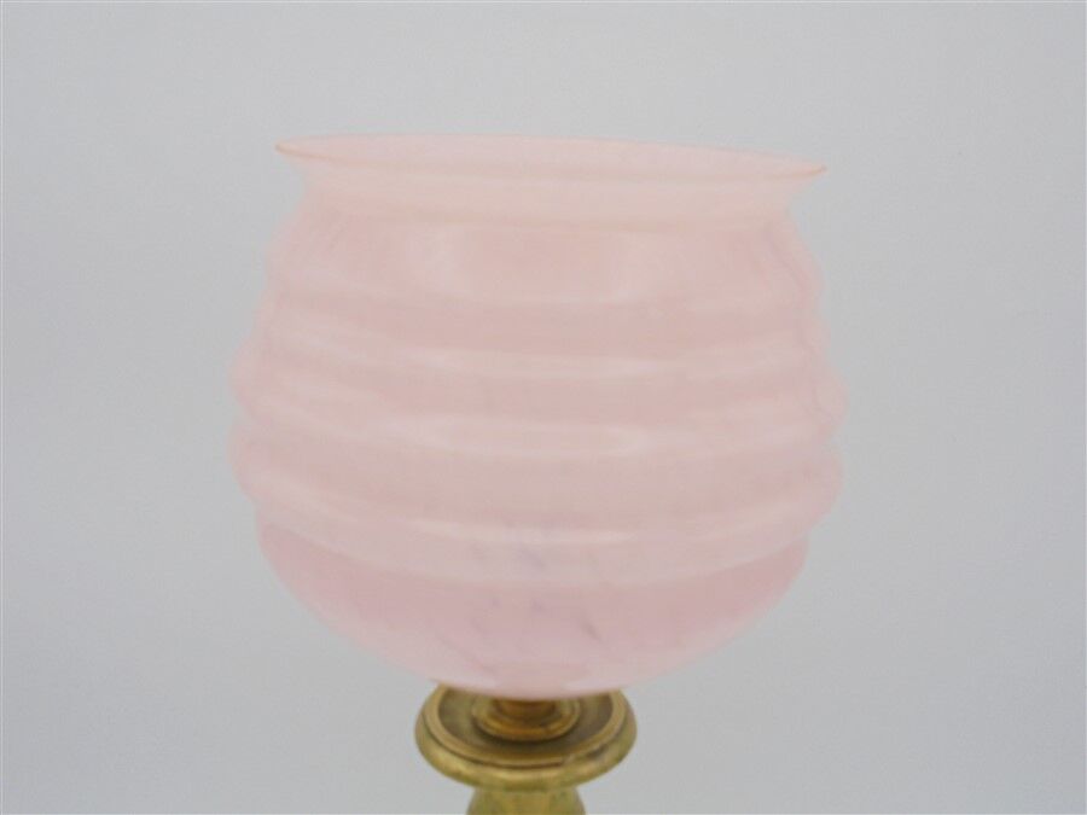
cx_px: 544
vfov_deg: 41.8
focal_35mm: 34
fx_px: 1068
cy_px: 408
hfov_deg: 54.0
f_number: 4
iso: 100
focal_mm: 6.1
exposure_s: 1/250
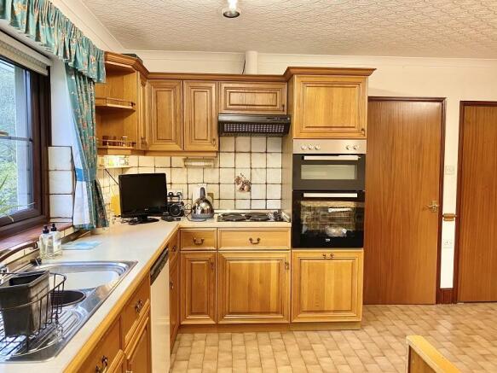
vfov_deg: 53.0
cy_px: 186
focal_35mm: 26
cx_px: 248
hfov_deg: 67.3
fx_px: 373
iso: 125
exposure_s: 1/50
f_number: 1.8
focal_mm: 4.25
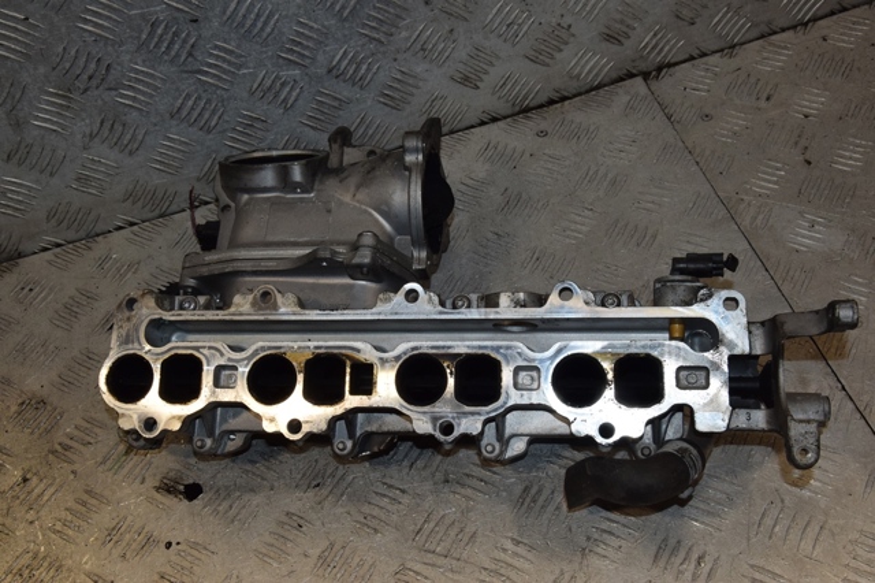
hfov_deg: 43.6
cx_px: 438
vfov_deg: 29.8
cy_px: 292
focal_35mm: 45
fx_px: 1093
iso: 800
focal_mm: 30
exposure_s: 1/200
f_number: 14
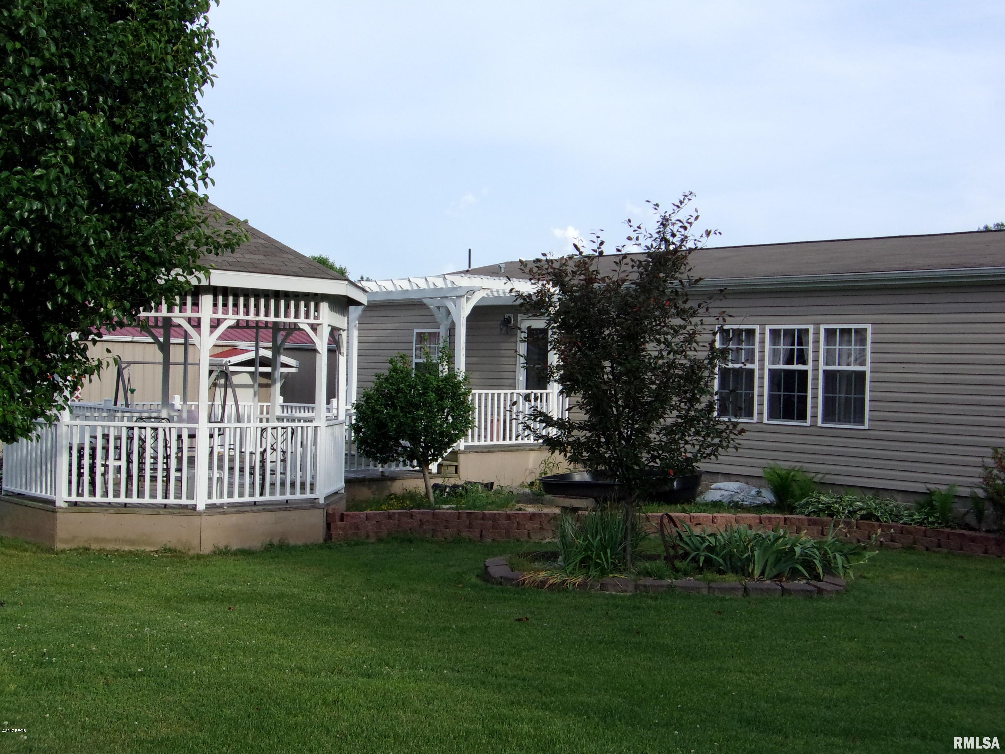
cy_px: 377
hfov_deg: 44.8
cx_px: 502
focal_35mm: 42
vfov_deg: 34.3
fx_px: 1219
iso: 200
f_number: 13.1
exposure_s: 1/100
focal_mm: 7.6
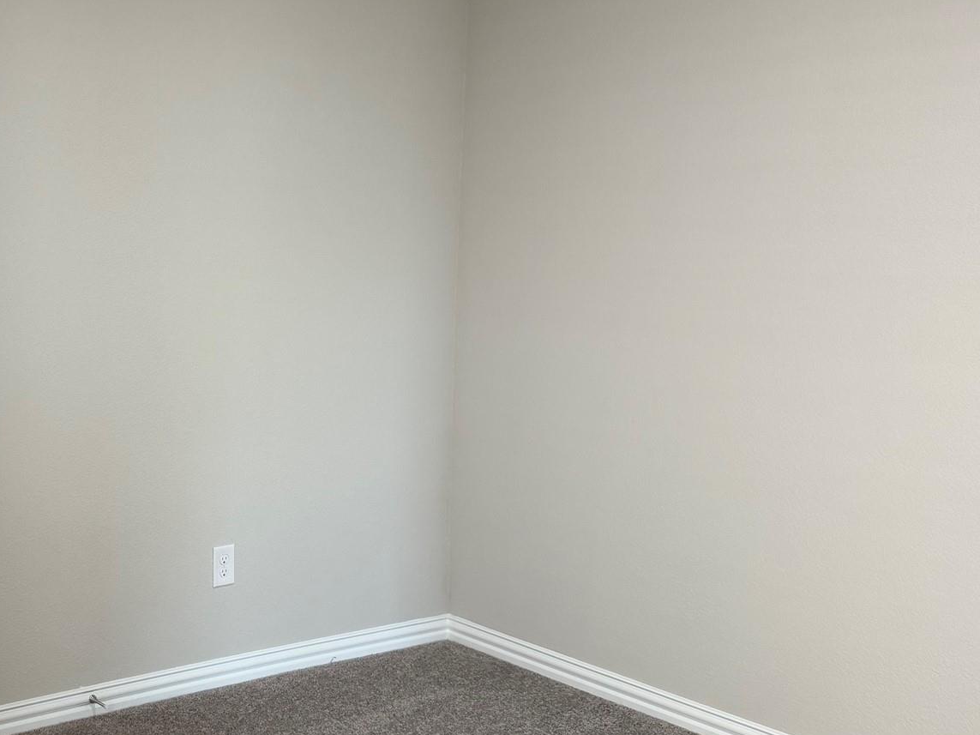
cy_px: 348
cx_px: 129
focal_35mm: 43
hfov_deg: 41.0
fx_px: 1217
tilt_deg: -4.3
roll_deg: +0.0
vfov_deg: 33.6
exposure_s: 1/120
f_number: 1.78
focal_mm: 6.76
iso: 160
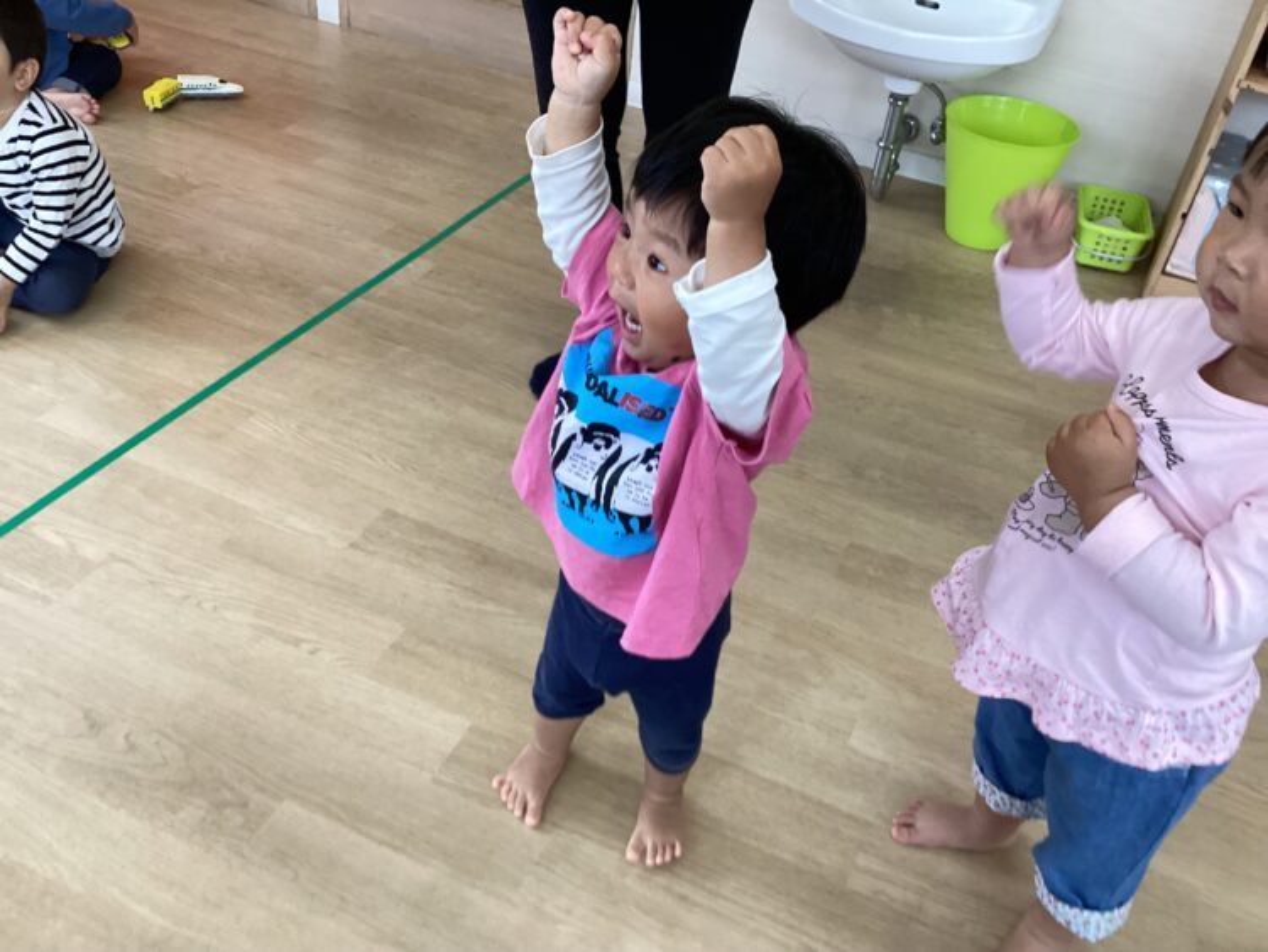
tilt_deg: -48.2
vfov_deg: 45.5
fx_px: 1136
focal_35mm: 31
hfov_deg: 58.3
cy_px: 476
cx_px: 634
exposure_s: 1/100
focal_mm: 3.3
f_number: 2.4
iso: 100
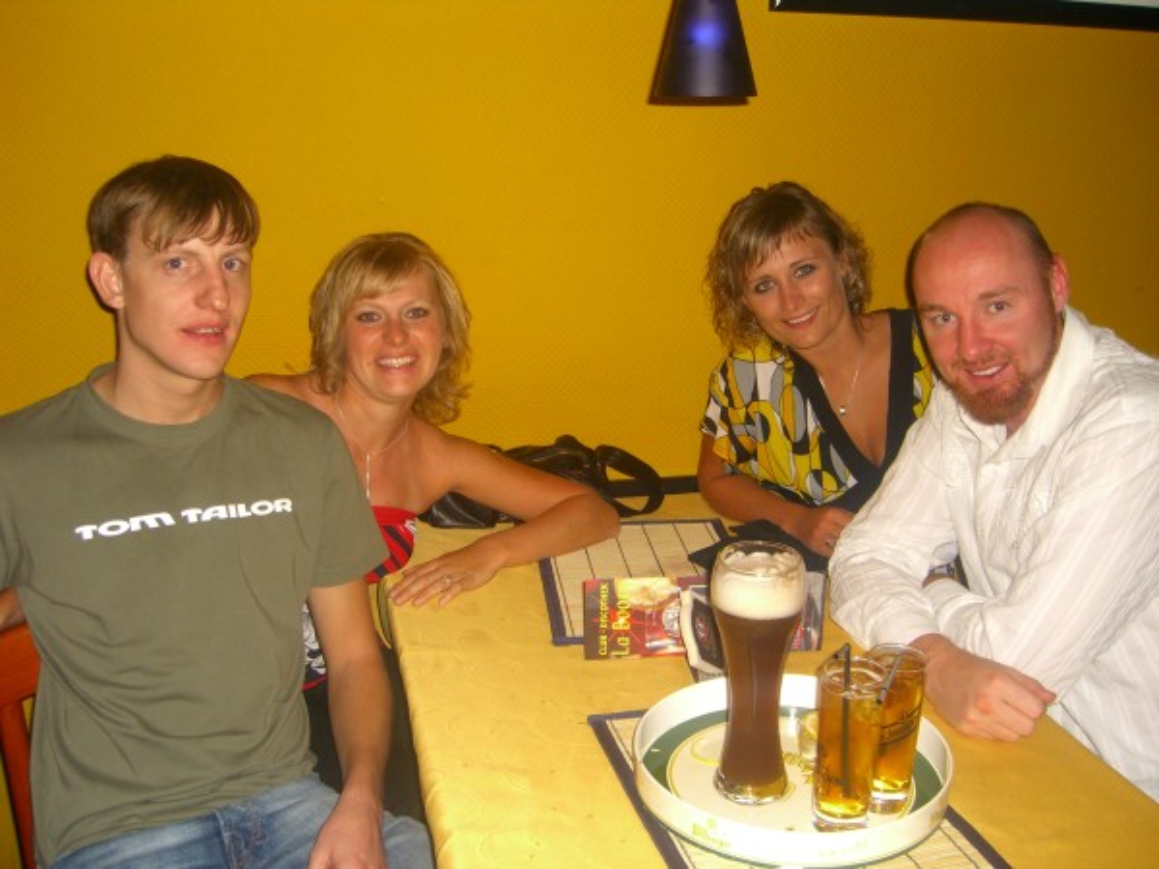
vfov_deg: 37.7
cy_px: 434
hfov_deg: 49.0
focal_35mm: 38
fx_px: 1272
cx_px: 580
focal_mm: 7.9
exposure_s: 1/60
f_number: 2.8
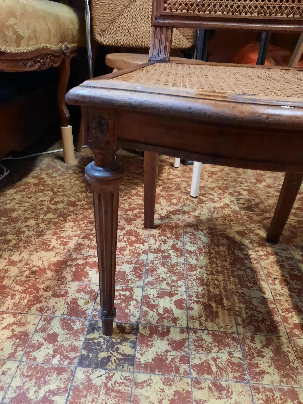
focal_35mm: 25
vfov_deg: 69.4
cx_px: 152
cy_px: 202
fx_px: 292
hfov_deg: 54.9
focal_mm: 4.6
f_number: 2
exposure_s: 1/20
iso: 800
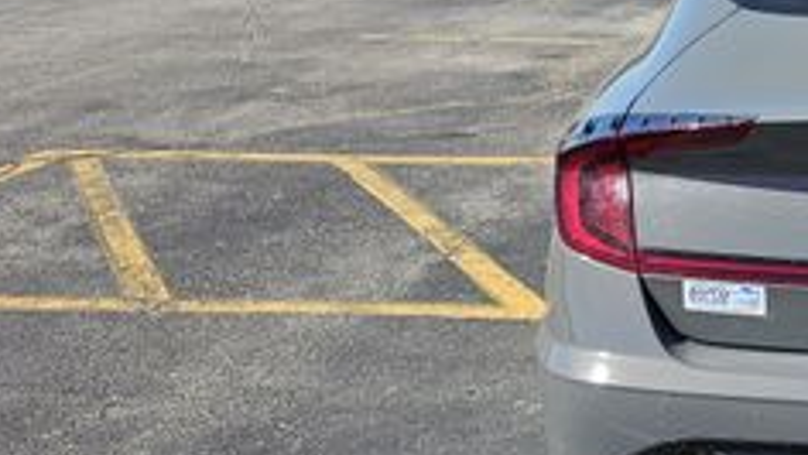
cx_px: 955
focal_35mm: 68
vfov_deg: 17.7
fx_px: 1458
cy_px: 164
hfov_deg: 27.5
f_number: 1.7
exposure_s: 1/740
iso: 10
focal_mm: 6.3
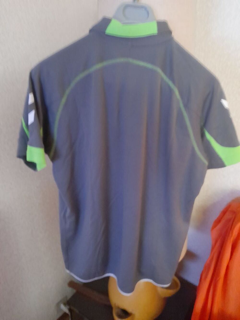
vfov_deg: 69.4
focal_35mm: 25
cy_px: 160
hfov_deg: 54.9
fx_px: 231
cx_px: 120
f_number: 2
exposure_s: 1/10
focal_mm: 4.6
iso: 1000
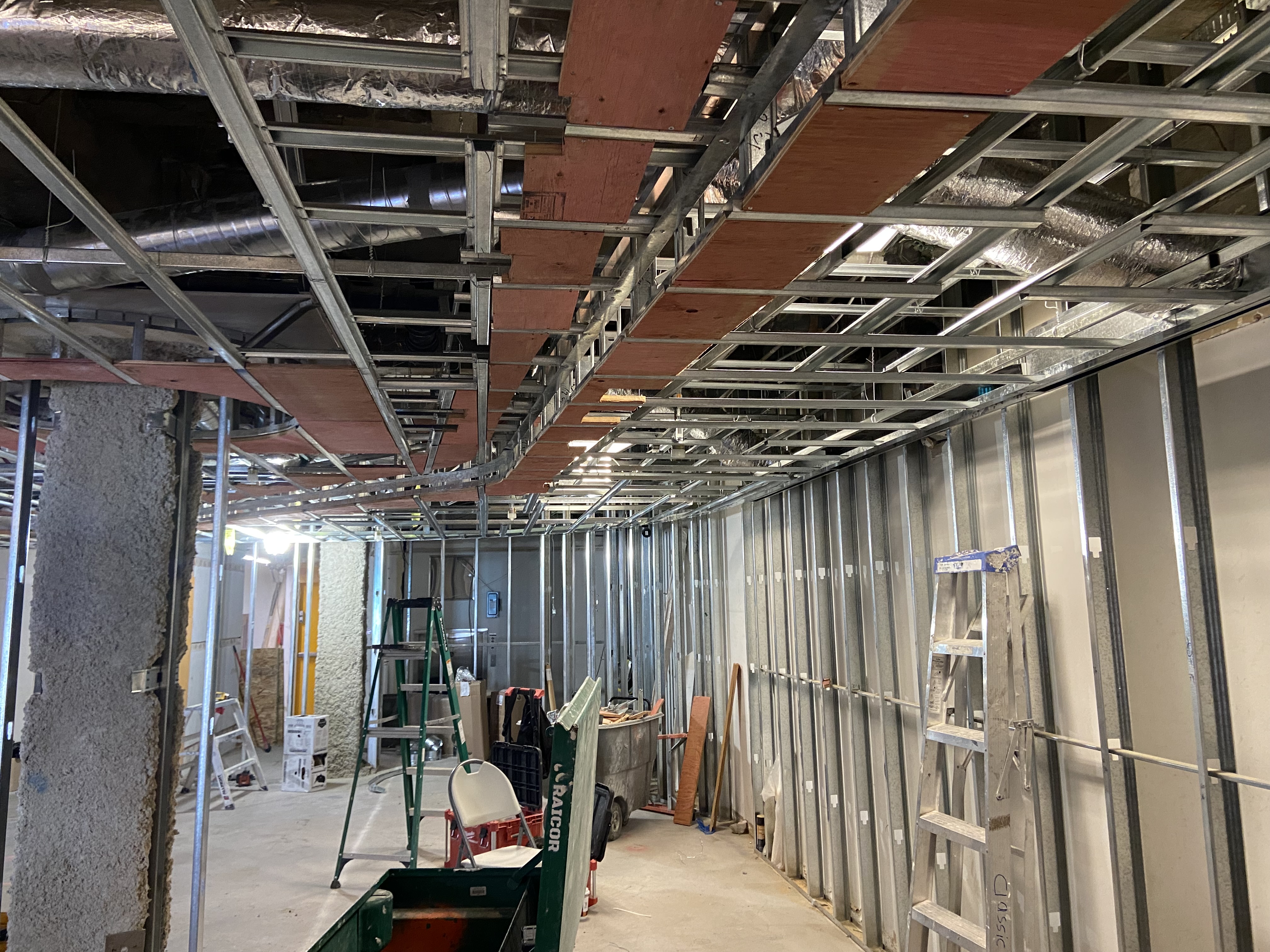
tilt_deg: +9.5
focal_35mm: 26
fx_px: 954
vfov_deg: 53.1
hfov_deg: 67.3
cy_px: 476
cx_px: 635
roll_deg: +0.7
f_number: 1.8
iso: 320
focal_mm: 4.25
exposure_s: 1/60
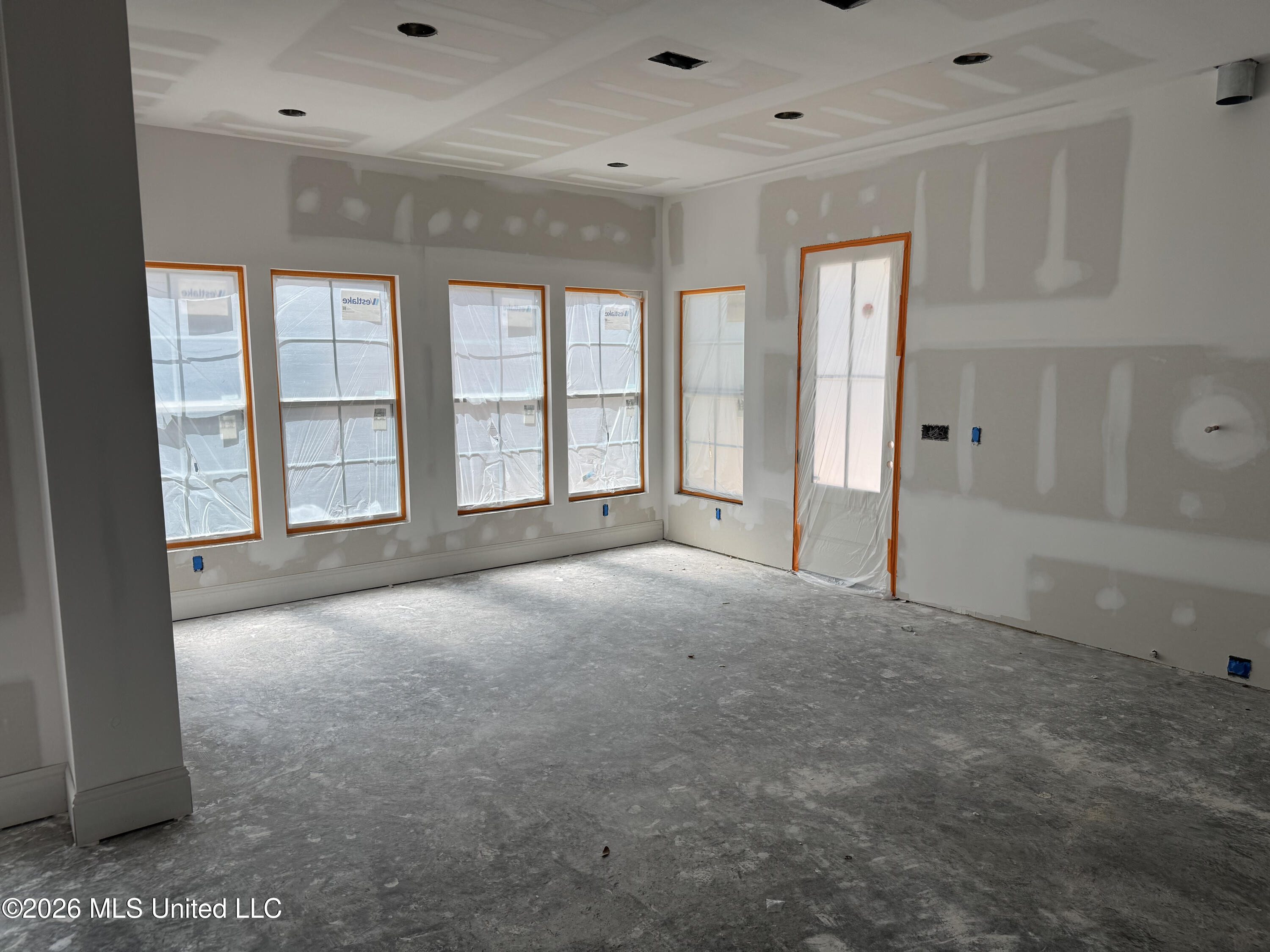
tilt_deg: -7.8
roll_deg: -0.4
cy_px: 476
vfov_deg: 56.8
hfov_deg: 71.6
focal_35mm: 24
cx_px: 635
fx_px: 881
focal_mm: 6.76
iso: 80
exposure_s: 1/1678
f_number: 1.78
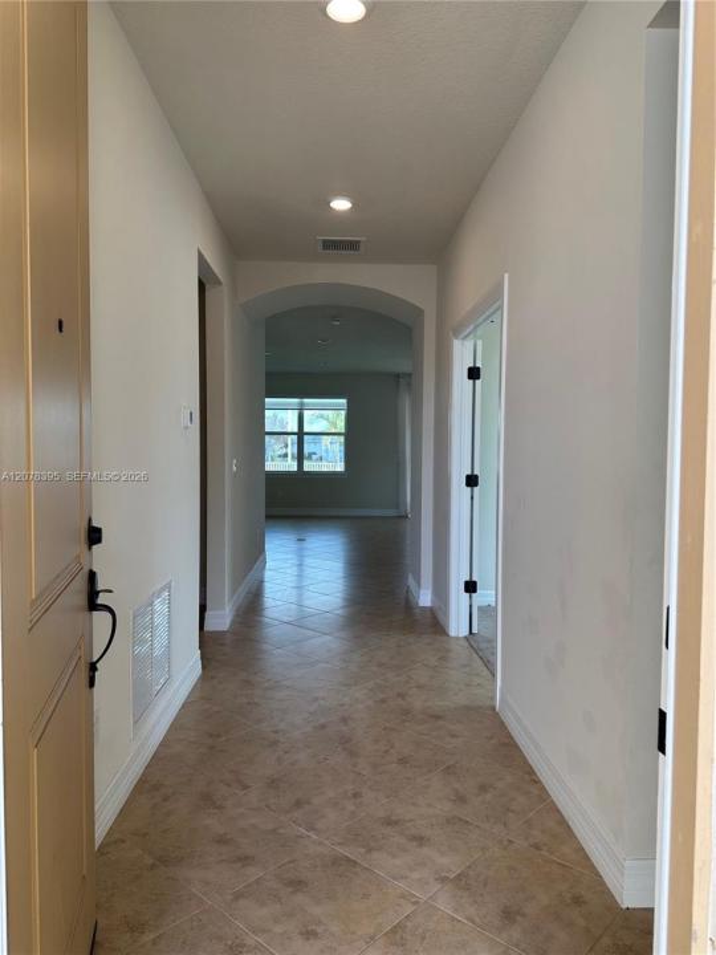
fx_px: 662
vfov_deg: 71.6
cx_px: 358
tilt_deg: -1.4
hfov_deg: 56.8
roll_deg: -1.8
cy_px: 478
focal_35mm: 24
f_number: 1.78
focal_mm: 6.86
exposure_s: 1/215
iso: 64
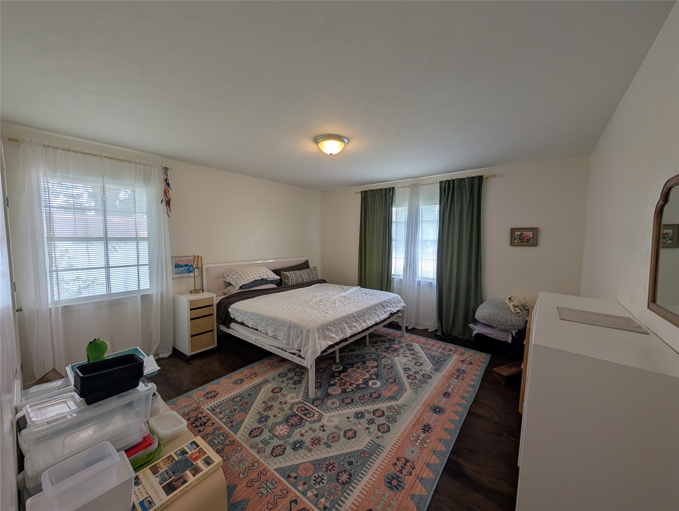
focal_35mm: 12
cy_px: 256
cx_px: 340
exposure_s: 1/163
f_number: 1.7
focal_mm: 2.02
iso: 53
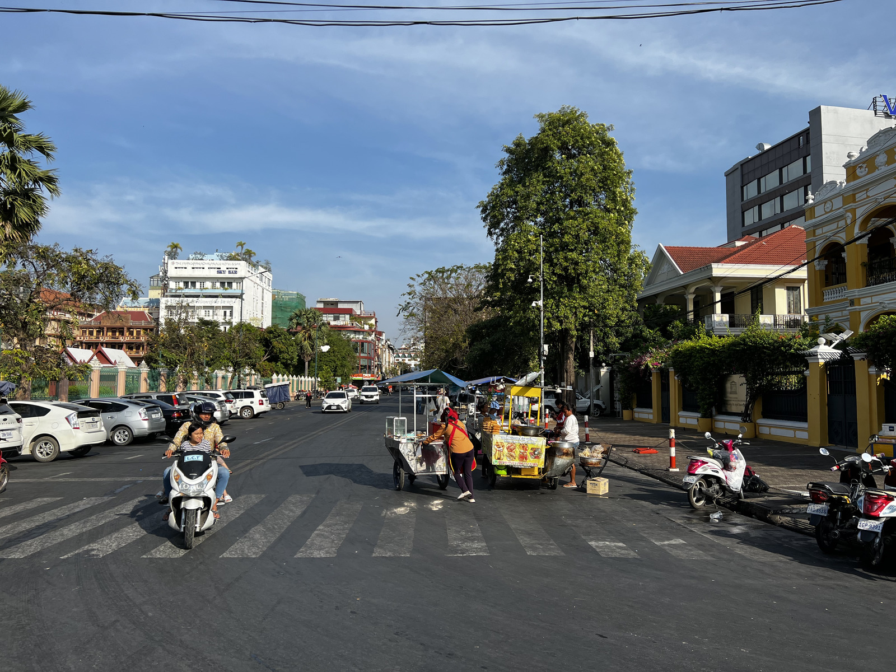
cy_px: 336
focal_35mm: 26
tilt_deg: +4.4
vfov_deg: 53.1
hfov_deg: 67.3
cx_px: 448
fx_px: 673
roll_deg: +0.2
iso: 50
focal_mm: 5.7
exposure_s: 1/4274
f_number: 1.5
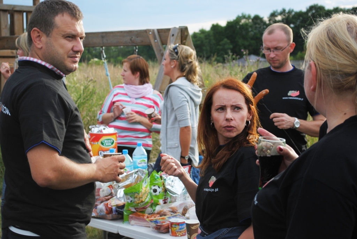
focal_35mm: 72
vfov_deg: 19.0
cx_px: 178
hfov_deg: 28.0
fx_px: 715
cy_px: 120
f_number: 5.6
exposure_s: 1/125
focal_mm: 48
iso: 100
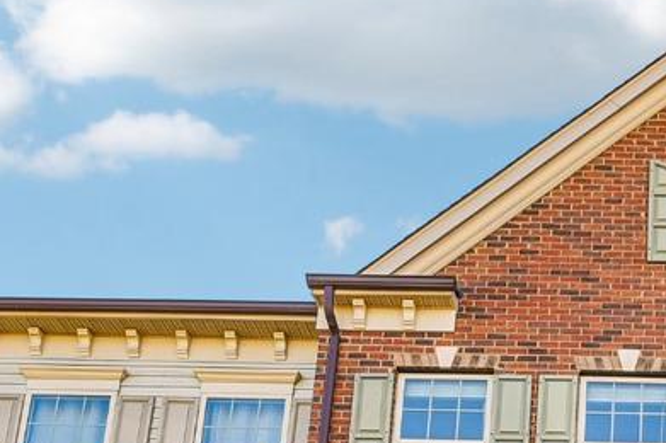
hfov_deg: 30.1
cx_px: 749
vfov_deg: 19.3
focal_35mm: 59
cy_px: 714
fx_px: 1091
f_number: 8
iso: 400
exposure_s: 1/250
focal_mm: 16
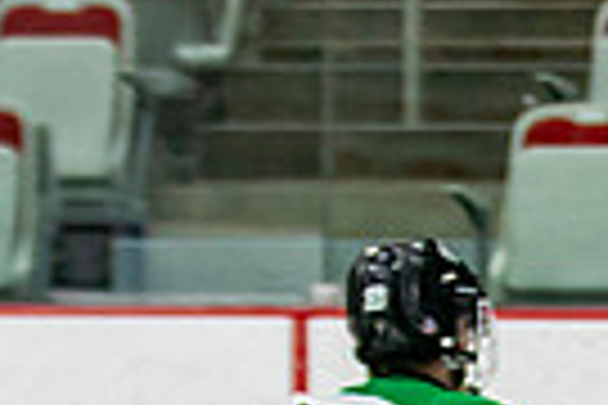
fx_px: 11112
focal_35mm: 658
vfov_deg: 2.1
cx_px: 973
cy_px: 978
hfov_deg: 3.1
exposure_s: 1/640
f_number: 2.8
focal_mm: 88
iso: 1000
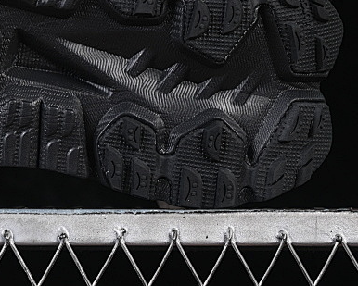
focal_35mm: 197
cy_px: 0
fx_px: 2088
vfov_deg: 7.8
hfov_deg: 9.7
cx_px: -17
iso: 160
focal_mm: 50
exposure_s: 1/60
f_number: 6.3
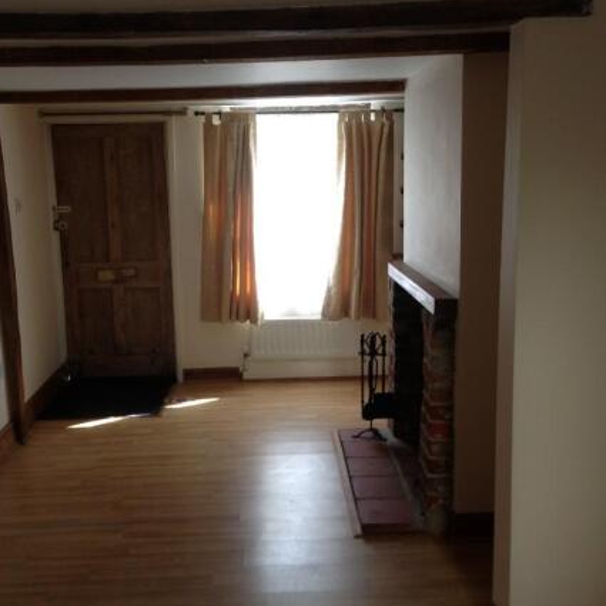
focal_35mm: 40
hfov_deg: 41.8
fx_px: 792
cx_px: 267
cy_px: 300
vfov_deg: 41.9
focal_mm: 4.13
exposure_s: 1/30
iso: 50
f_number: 2.4
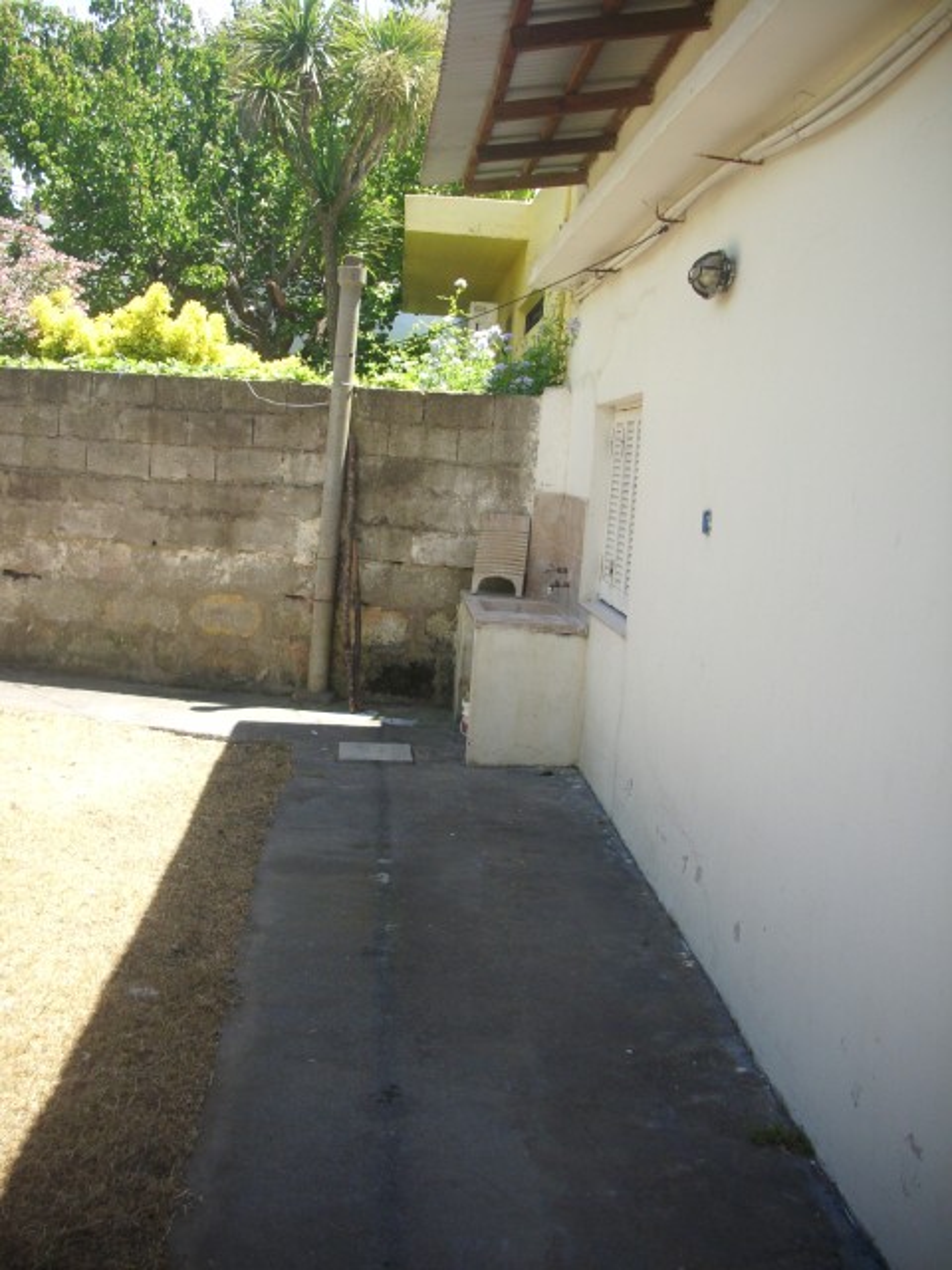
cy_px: 635
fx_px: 1137
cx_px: 476
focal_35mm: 31
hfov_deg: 45.4
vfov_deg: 58.4
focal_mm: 6.2
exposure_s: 1/337
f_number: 2.8
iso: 50
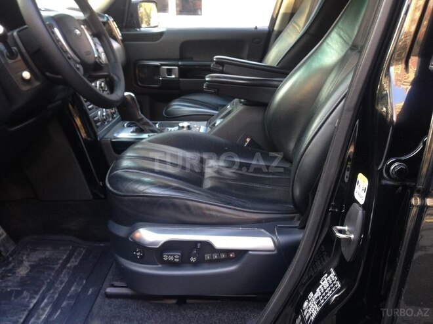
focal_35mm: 33
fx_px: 413
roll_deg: +0.1
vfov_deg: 42.9
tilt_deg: -19.5
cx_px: 216
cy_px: 162
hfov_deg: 55.4
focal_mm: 4.12
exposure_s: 1/20
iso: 80
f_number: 2.4
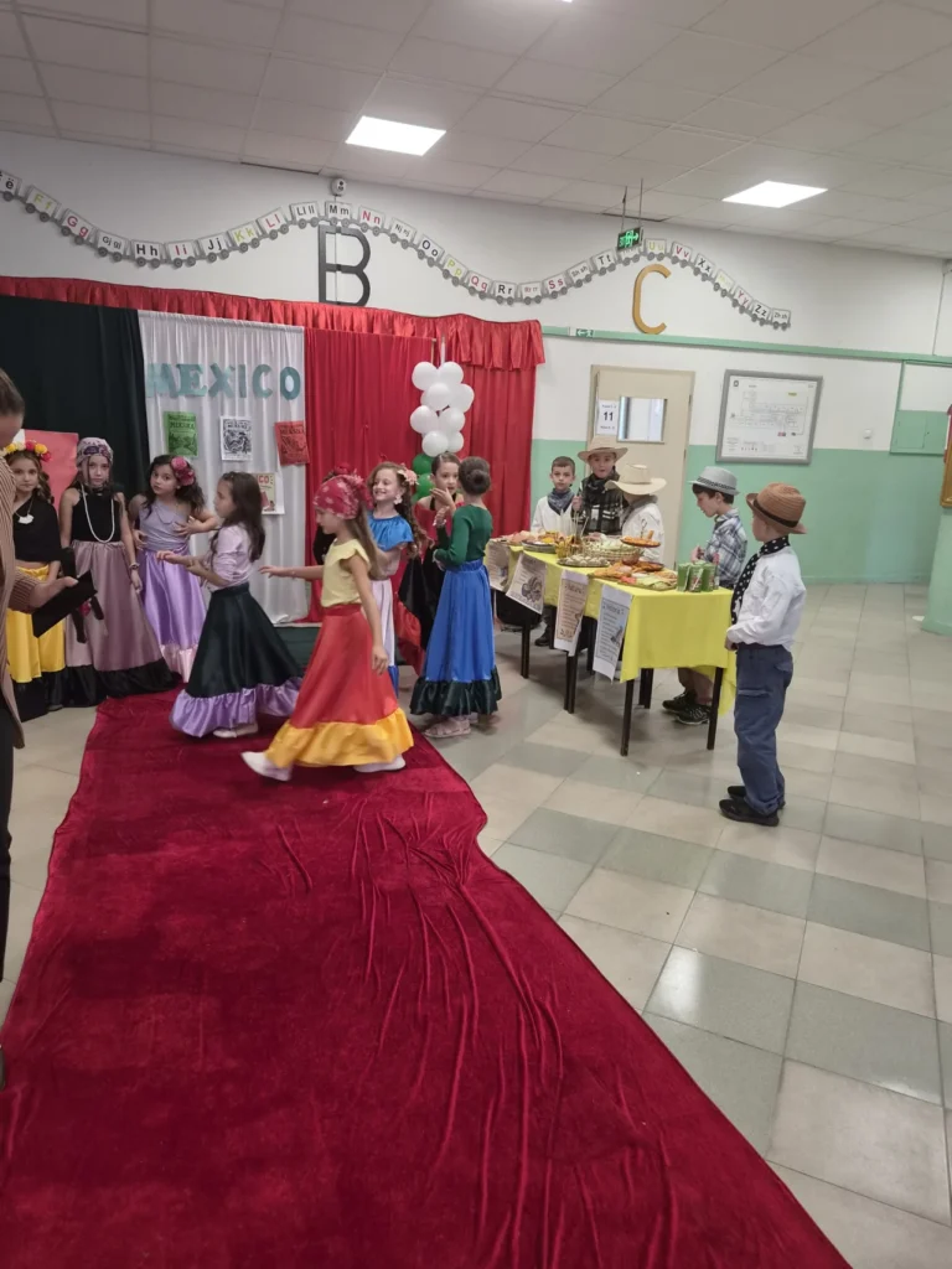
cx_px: 476
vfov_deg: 73.9
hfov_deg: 58.9
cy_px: 634
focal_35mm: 23
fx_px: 843
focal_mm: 5.4
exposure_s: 1/100
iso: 320
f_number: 1.8
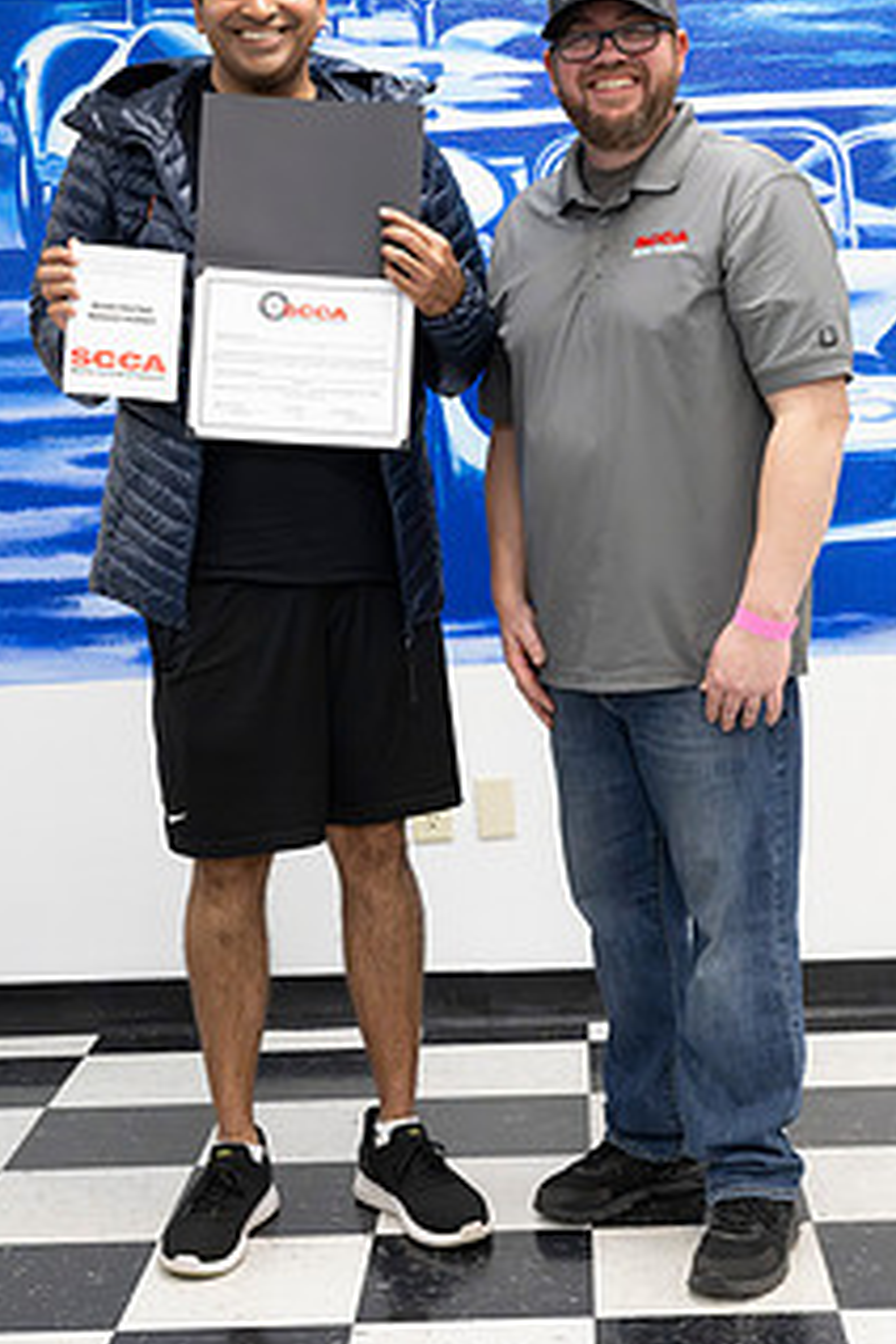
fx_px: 2165
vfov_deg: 34.5
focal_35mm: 58
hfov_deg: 23.4
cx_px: 486
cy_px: 672
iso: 12800
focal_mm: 41
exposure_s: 1/250
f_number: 7.1
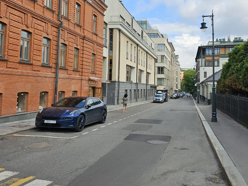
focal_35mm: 34
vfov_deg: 41.5
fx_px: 244
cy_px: 72
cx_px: 158
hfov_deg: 53.2
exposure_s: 1/533
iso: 10
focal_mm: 6.3
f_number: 1.7
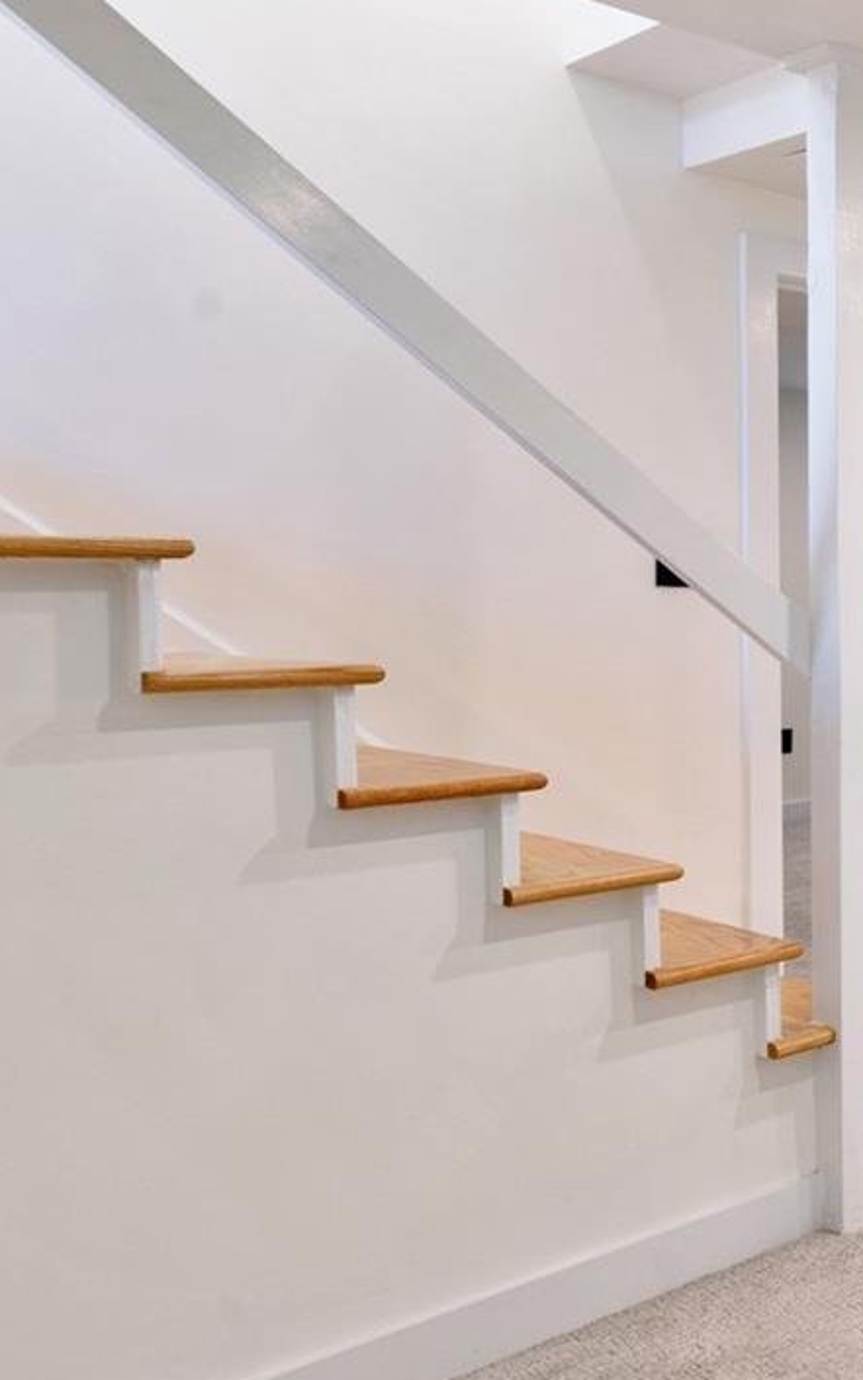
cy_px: 589
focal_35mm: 37
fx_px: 1392
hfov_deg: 23.7
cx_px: 1423
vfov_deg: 52.5
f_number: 8
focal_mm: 16
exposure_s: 1/8
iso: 100
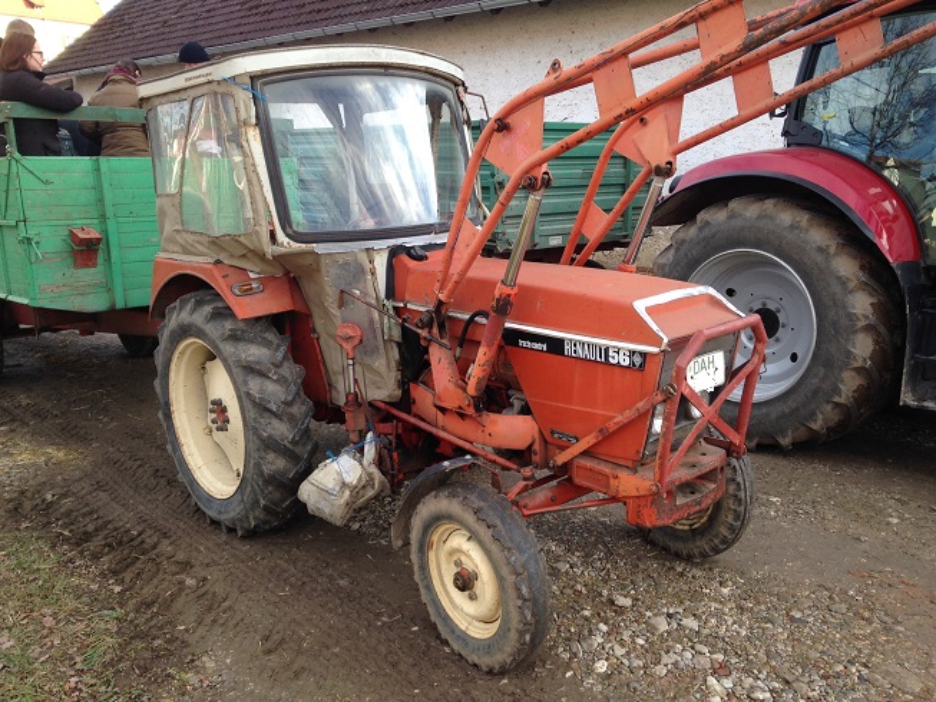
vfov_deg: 43.0
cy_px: 351
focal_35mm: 33
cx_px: 468
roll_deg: -0.4
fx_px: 892
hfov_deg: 55.3
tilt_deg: -13.2
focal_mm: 4.12
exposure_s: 1/256
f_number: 2.4
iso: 50
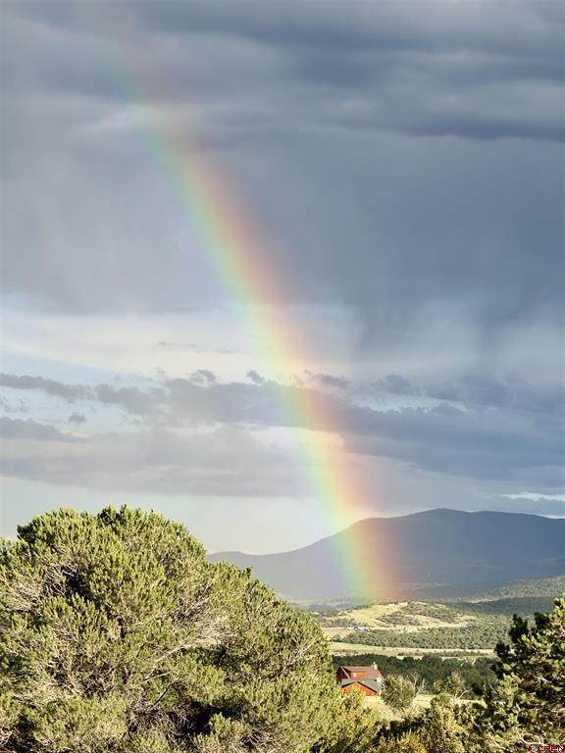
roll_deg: -1.6
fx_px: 2612
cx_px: 282
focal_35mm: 120
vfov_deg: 16.4
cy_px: 376
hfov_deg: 12.3
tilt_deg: +4.6
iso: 50
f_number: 2.8
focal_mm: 15.66
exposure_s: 1/586
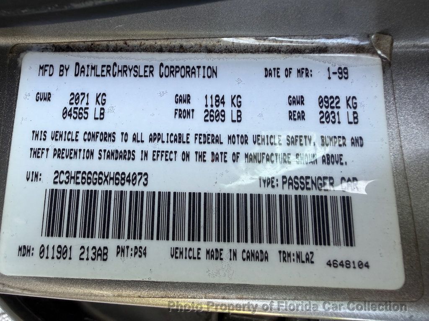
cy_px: 160
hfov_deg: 69.4
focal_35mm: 25
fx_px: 310
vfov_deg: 54.9
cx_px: 214
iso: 100
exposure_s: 1/121
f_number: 2.2
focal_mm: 2.22
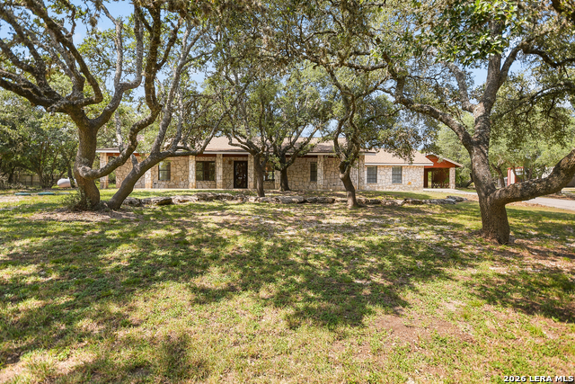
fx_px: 312
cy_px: 192
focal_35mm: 20
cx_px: 288
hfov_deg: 85.4
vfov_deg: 63.2
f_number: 5
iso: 125
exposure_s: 1/640
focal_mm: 13
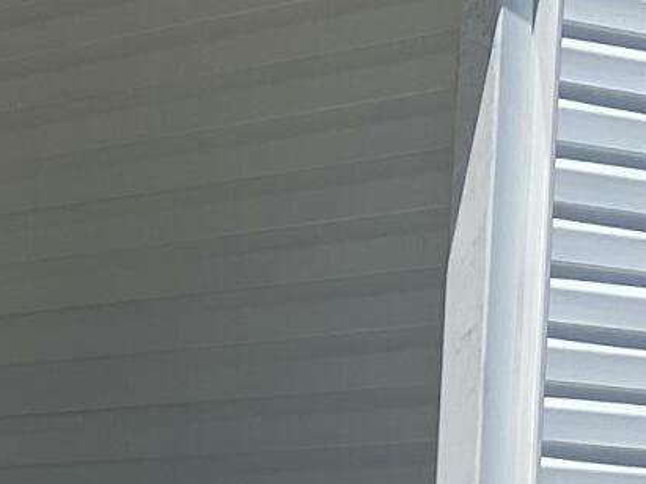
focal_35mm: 190
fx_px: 3545
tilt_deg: -2.2
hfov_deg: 9.9
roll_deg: -2.3
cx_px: -487
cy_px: 875
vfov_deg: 7.6
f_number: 1.8
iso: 32
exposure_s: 1/5025
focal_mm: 4.25
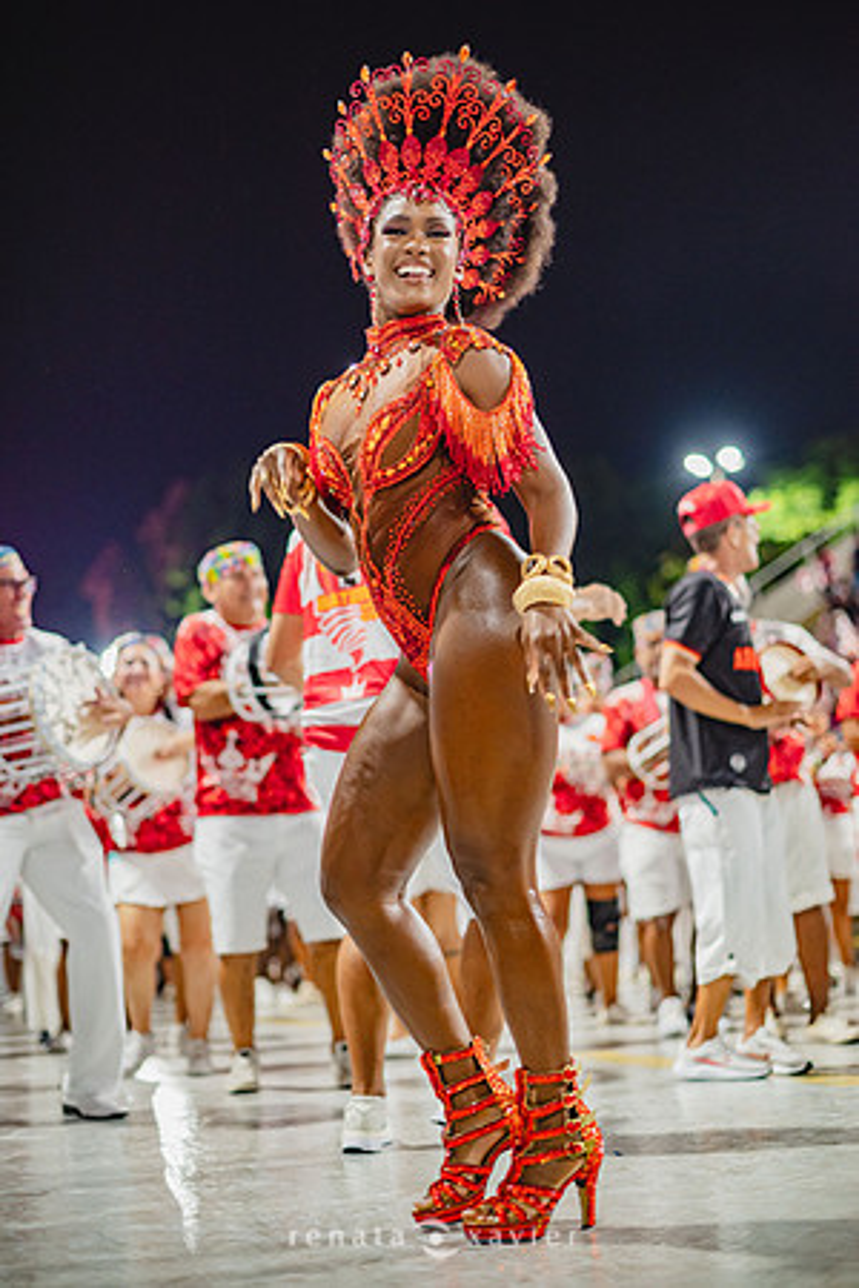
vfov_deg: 39.6
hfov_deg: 27.0
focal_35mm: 50
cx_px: 430
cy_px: 644
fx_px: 1789
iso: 2000
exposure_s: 1/320
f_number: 1.8
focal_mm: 50
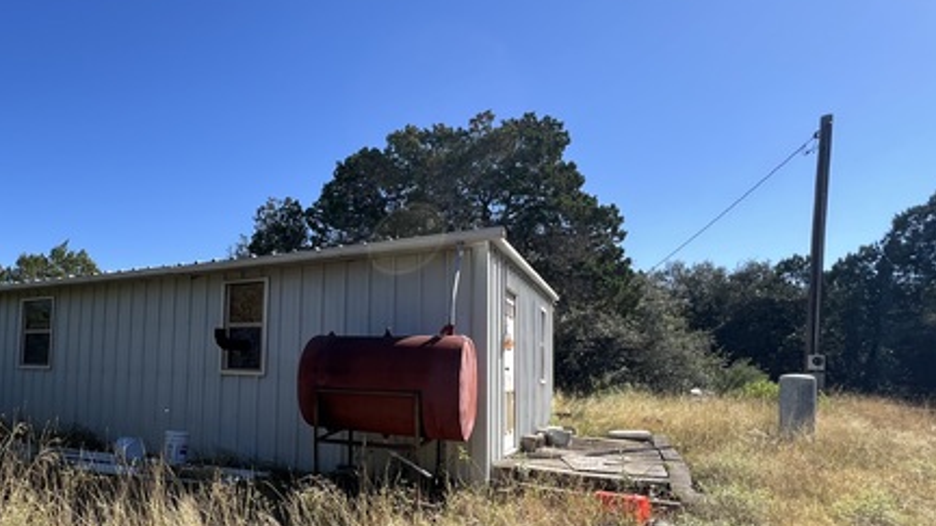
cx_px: 256
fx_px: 521
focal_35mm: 21
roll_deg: +0.0
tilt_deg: +2.8
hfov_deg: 78.7
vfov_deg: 52.6
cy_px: 349
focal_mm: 1.57
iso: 32
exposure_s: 1/779
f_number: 1.8
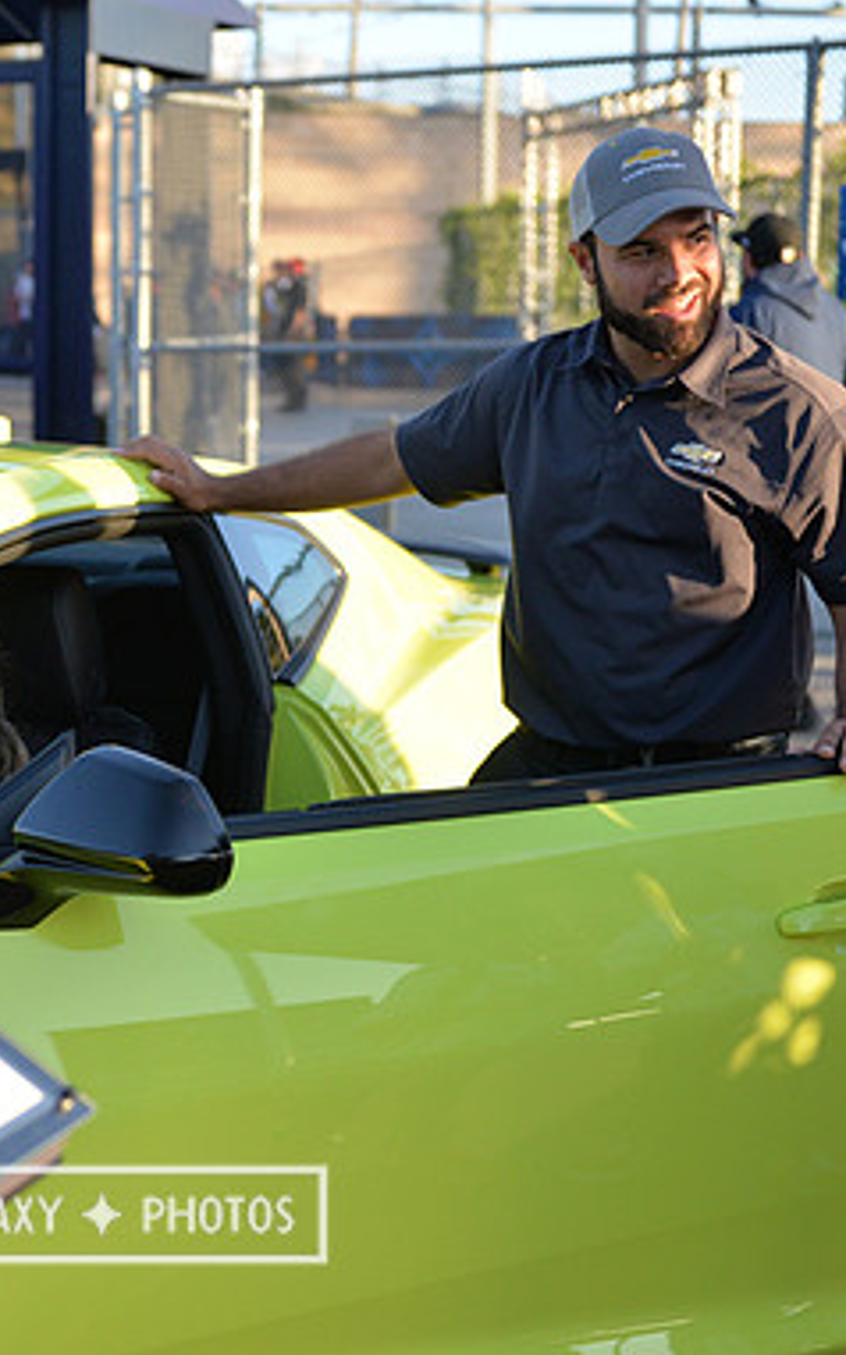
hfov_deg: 20.5
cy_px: 681
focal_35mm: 62
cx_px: 75
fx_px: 2288
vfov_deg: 33.0
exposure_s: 1/4000
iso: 1400
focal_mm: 40
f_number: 2.8
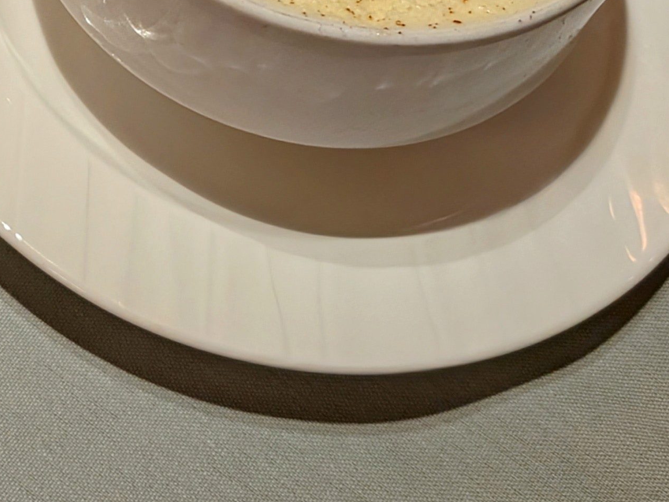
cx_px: -78
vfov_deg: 18.1
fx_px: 1488
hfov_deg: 23.7
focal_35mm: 77
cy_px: -109
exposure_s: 1/30
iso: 318
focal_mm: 6.9
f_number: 1.68
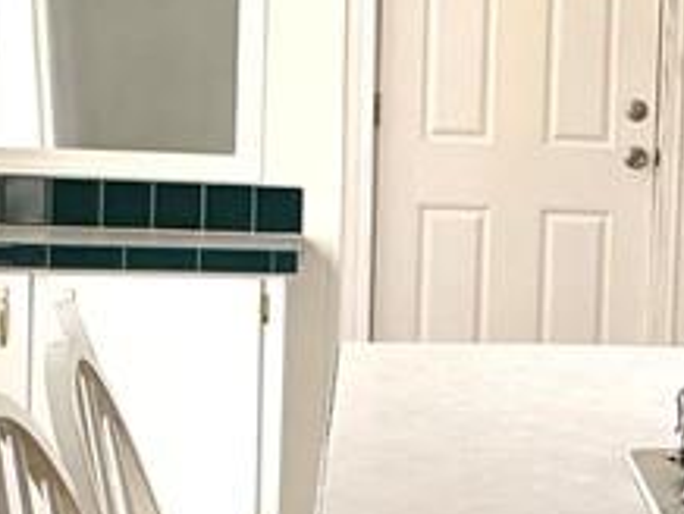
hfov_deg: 10.9
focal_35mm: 176
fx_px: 3482
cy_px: 310
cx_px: 985
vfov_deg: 8.5
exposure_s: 1/65
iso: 200
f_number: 1.78
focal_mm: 6.76
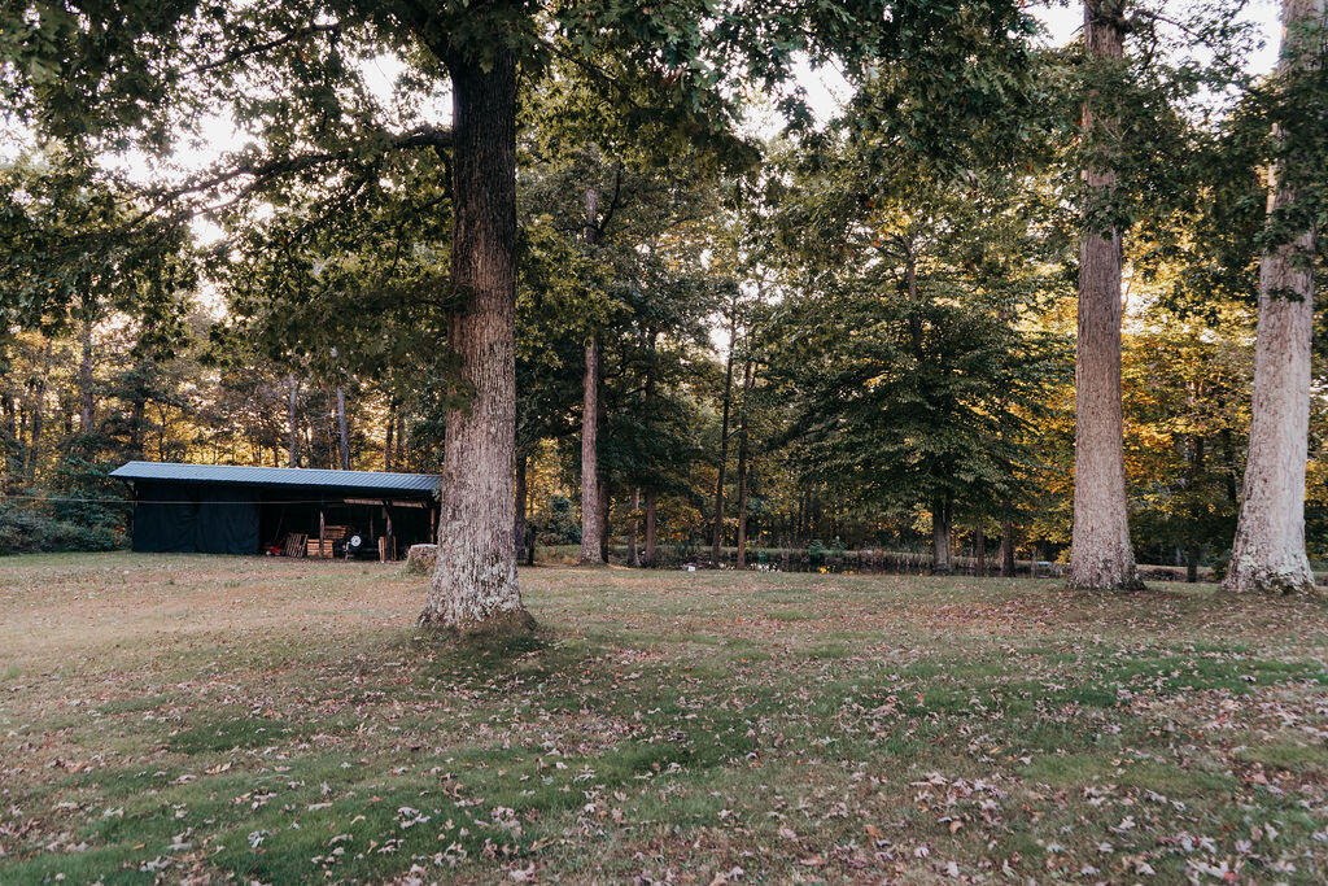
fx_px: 1042
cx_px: 664
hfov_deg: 65.0
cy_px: 443
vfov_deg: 46.0
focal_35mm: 28
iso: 640
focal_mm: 28
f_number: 4
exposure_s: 1/160
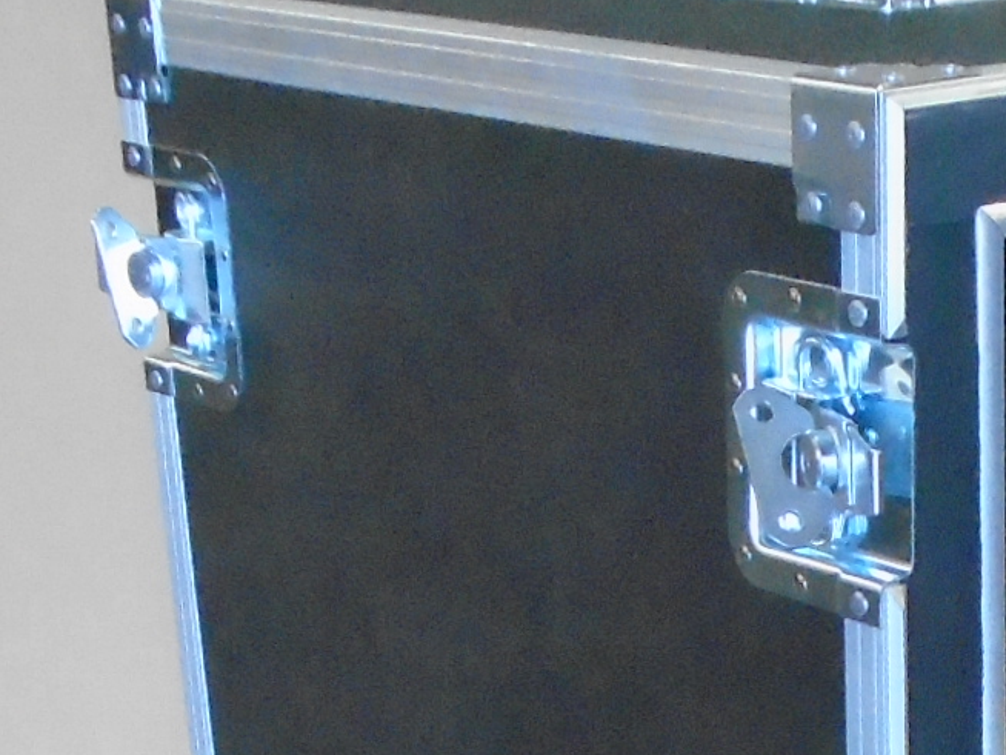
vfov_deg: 13.4
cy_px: 1184
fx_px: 2994
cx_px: 960
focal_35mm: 103
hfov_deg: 18.7
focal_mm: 4.6
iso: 800
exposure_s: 1/60
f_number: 3.2
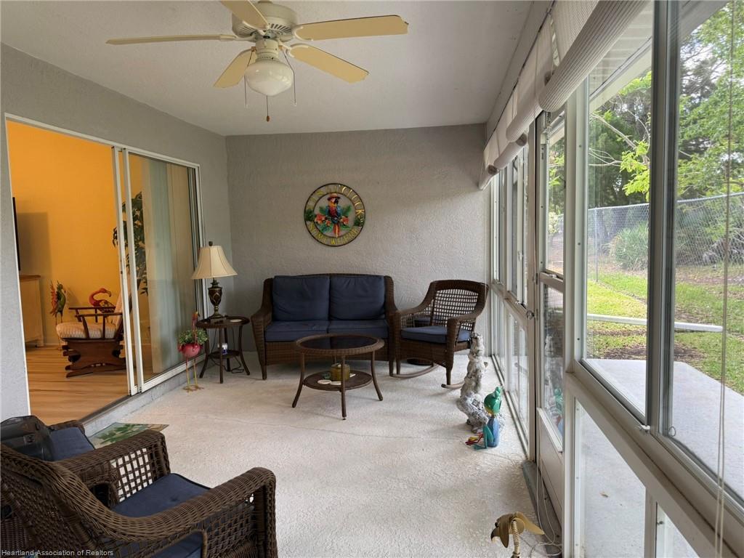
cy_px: 279
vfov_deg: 56.8
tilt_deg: -4.3
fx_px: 516
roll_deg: +1.4
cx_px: 372
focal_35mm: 24
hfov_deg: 71.6
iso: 125
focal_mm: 6.76
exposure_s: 1/60
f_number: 1.78
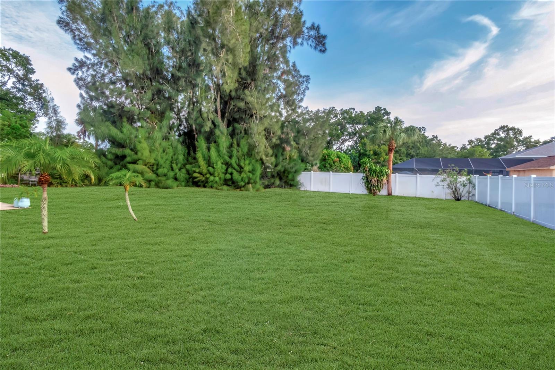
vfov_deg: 77.3
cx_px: 278
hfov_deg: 100.4
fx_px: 231
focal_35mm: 15
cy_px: 185
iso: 800
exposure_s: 1/40
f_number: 22
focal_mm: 10
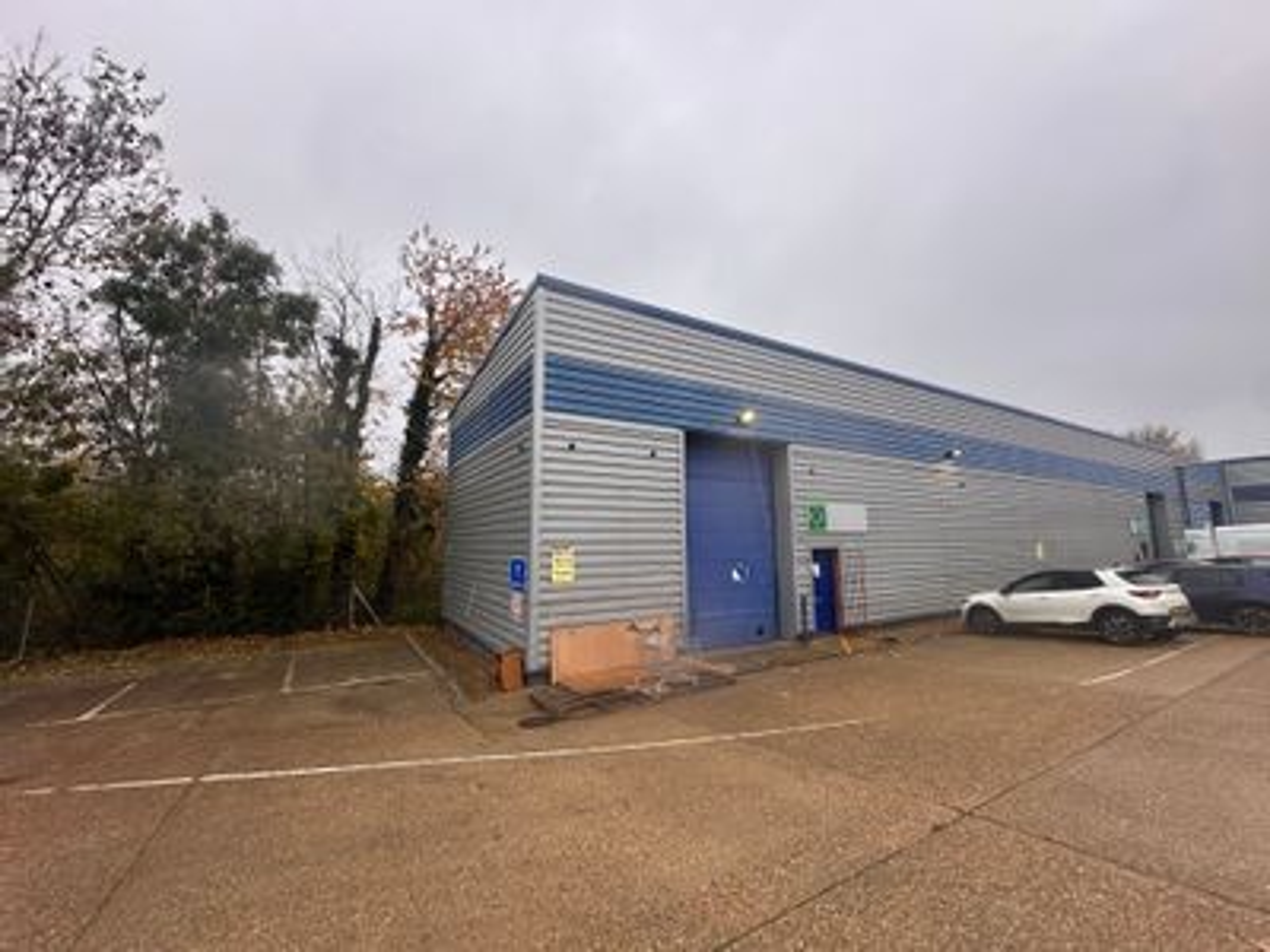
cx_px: 635
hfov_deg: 102.1
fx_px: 514
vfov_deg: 85.7
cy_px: 476
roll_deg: +0.0
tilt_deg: +8.2
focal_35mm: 14
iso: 40
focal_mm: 2.22
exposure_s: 1/238
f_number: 2.2
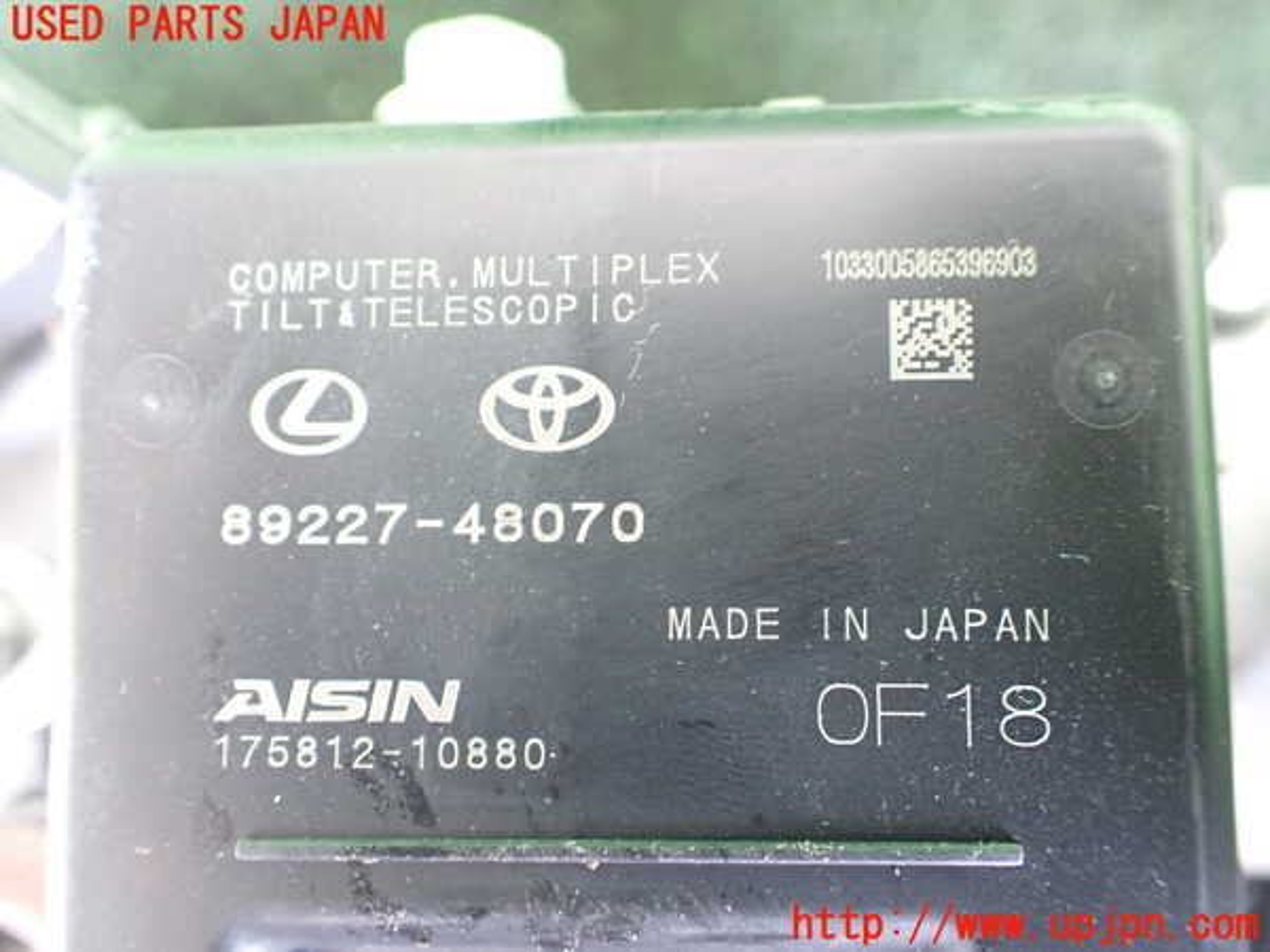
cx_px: 635
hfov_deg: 60.0
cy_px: 476
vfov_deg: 46.8
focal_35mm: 30
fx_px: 1101
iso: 800
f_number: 2.3
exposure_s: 1/40
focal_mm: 5.4
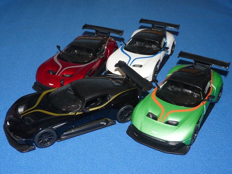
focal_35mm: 48
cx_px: 116
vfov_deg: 30.3
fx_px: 322
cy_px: 87
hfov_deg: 39.7
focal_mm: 4.8
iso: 100
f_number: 2.8
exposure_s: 1/30
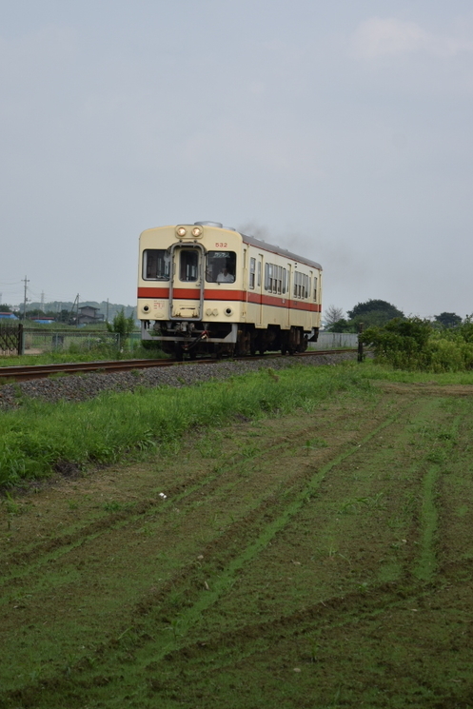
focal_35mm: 89
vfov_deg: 23.0
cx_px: 231
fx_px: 1744
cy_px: 330
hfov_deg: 15.4
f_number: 5.6
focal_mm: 55
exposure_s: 1/1250
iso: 200
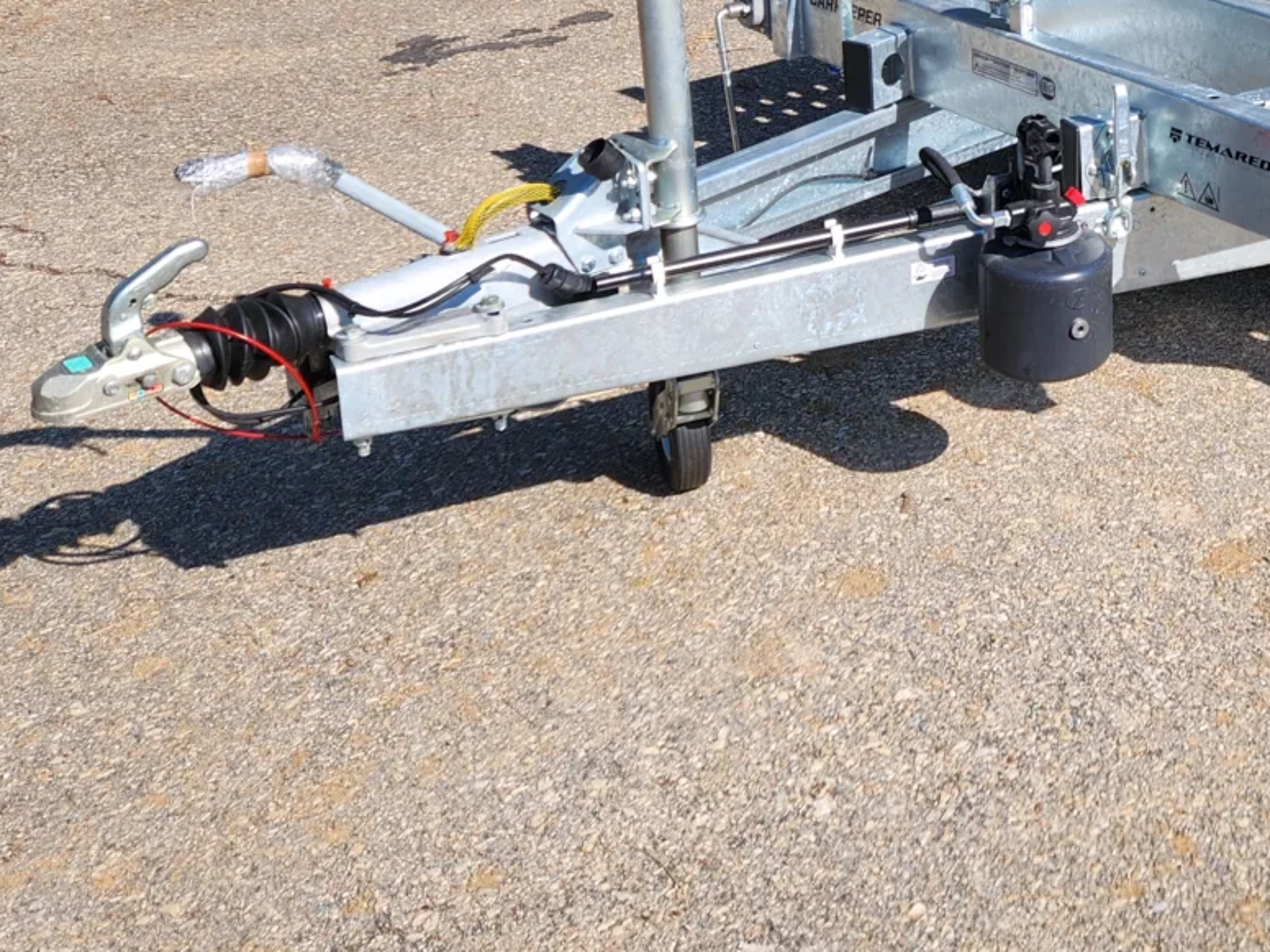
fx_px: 2091
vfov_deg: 24.4
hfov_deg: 30.7
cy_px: -11
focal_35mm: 57
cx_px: 1340
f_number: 1.8
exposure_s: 1/1073
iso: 20
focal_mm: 5.4
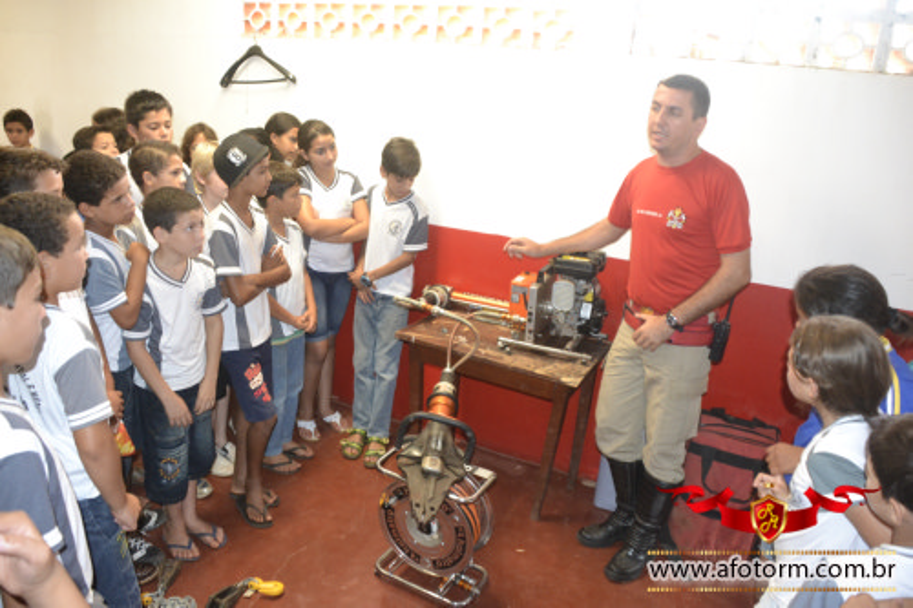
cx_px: 456
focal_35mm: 30
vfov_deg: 43.6
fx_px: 761
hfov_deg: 61.9
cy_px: 304
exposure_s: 1/60
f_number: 3.5
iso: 2200
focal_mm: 20
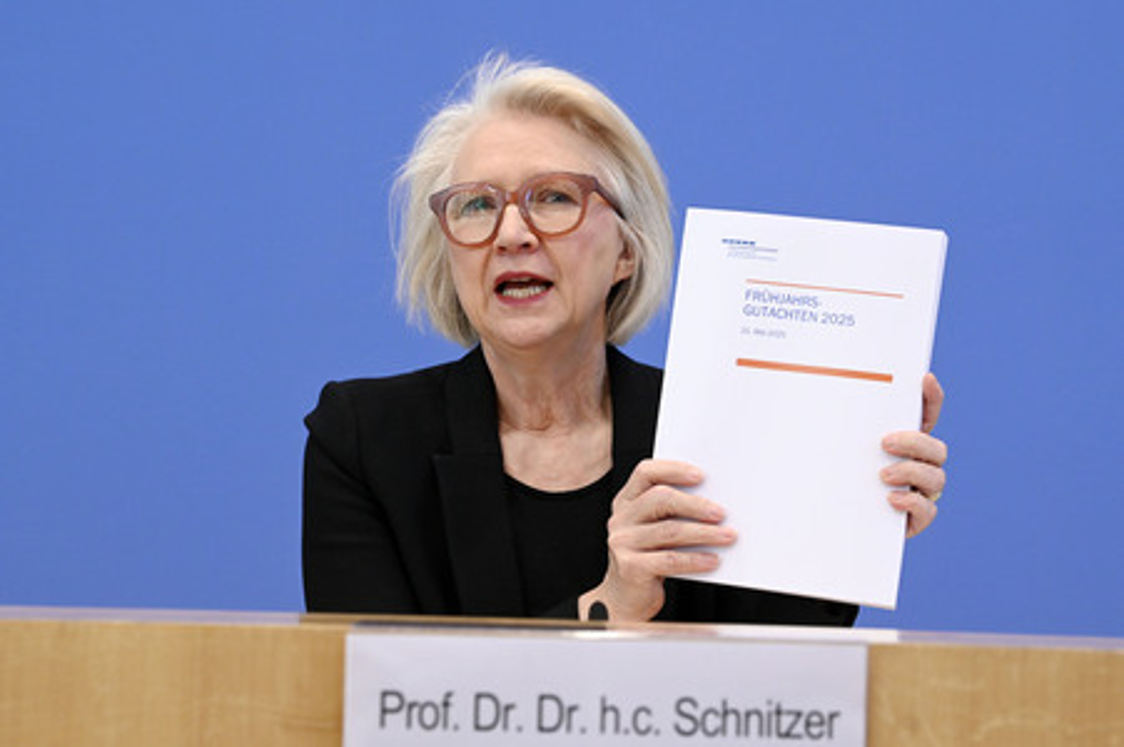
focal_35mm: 92
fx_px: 2870
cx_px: 562
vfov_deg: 14.8
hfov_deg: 22.2
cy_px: 374
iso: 4000
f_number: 6.3
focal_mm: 92
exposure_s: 1/640
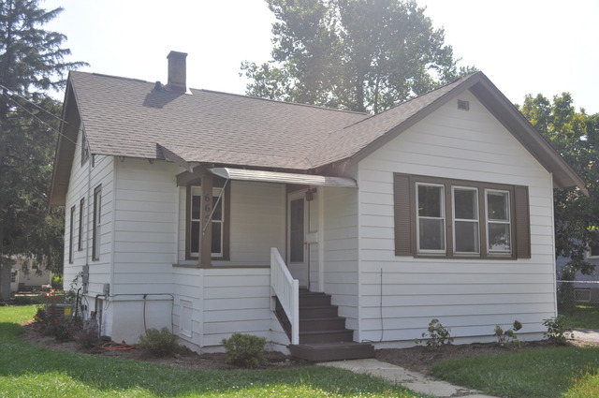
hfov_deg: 53.2
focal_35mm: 36
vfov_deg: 36.8
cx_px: 300
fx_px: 598
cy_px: 199
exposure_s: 1/1600
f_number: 6.3
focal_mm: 24
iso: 400
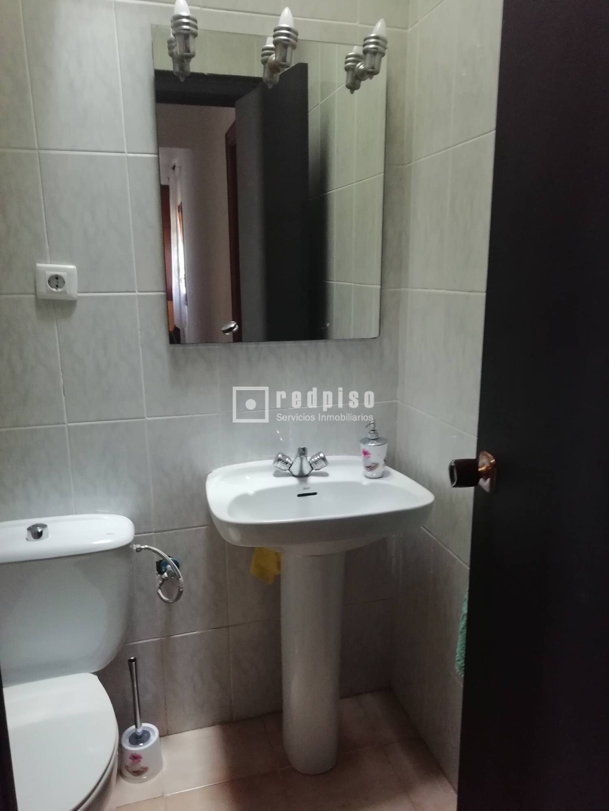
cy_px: 406
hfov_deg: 53.1
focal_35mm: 26
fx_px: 610
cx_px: 304
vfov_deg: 67.3
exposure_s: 1/33.3
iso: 160
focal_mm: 3.21
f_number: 2.2
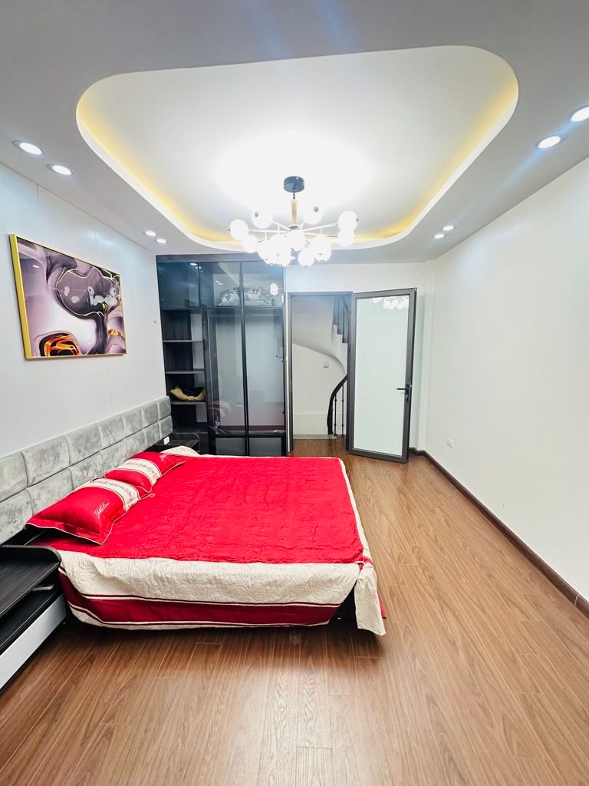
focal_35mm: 14
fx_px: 318
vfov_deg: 102.1
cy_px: 393
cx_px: 294
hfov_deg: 85.7
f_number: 2.2
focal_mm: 2.22
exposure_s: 1/100
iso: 250
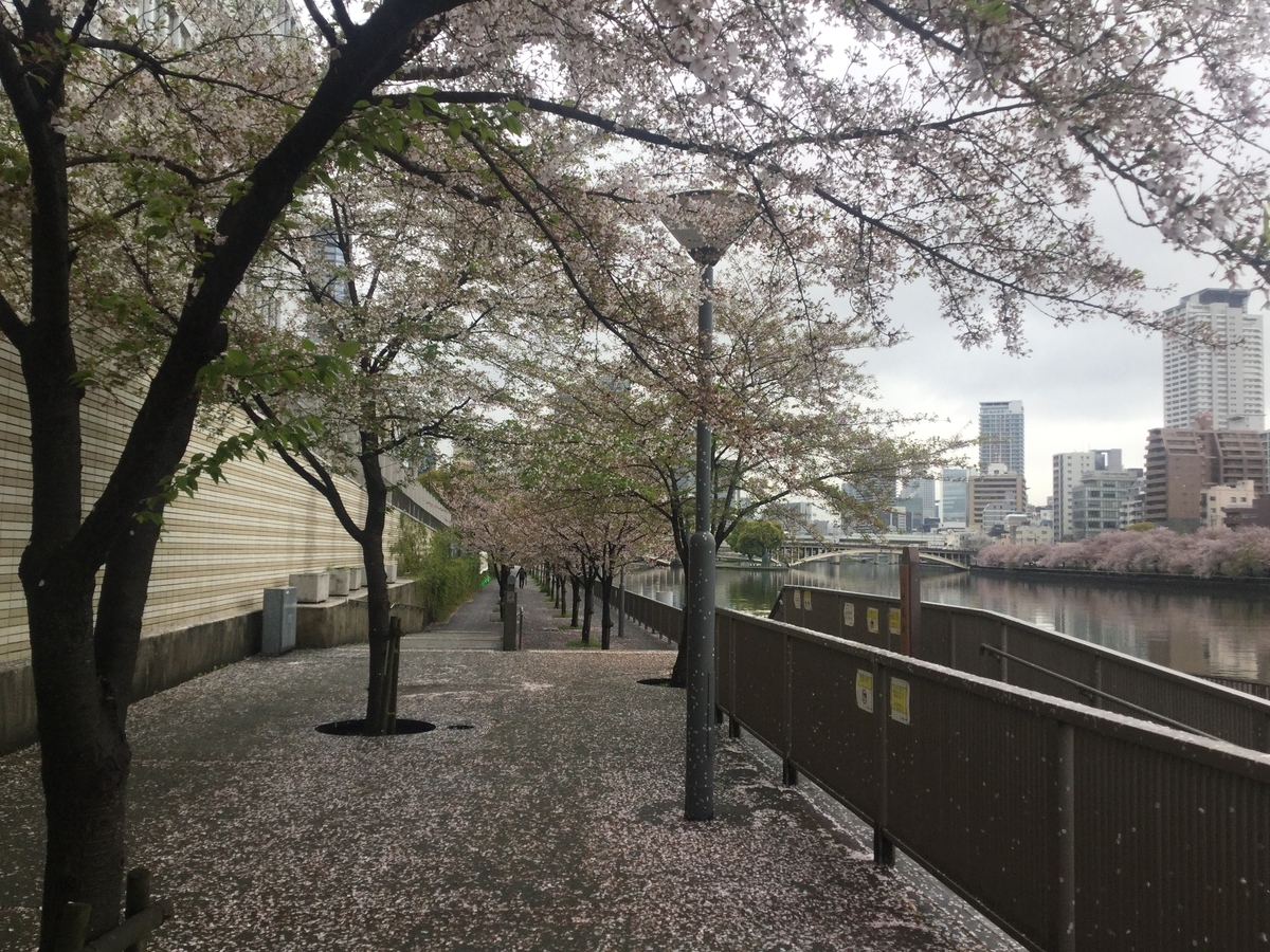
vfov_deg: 45.4
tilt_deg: +1.4
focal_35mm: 31
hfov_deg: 58.4
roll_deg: -0.2
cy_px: 476
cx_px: 635
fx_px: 1137
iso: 25
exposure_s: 1/365
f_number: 2.4
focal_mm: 3.3
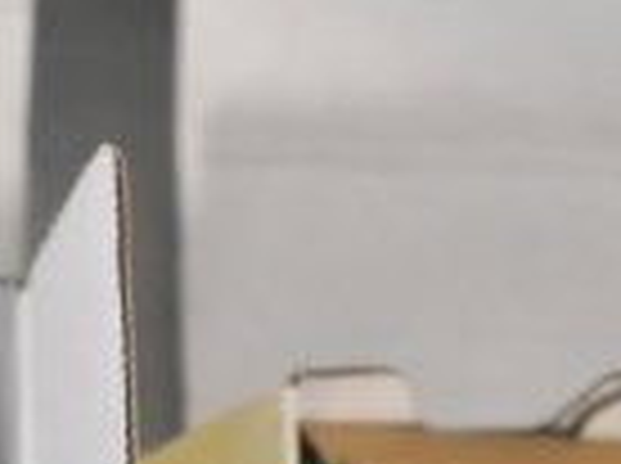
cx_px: 140
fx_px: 2973
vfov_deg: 8.5
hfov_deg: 11.9
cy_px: 872
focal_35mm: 166
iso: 4500
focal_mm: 26
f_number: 4
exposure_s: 1/40
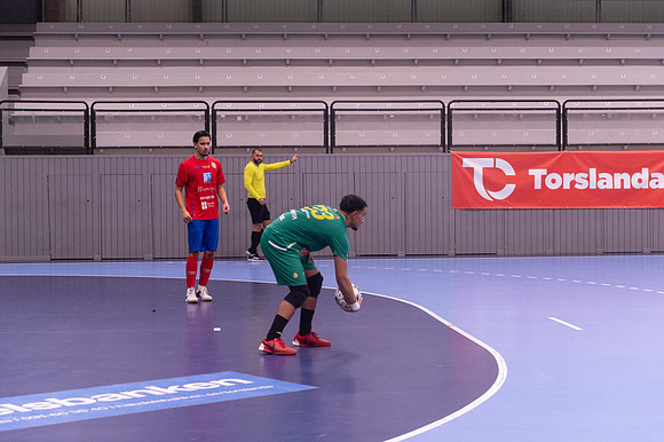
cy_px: 221
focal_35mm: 72
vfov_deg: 18.8
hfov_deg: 27.9
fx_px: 1336
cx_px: 332
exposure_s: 1/640
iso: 6400
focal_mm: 70
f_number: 3.5
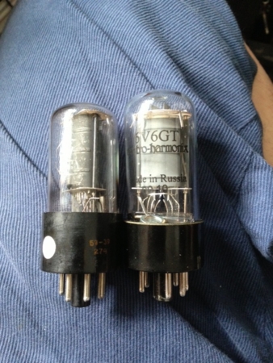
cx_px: 136
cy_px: 182
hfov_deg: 43.0
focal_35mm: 33
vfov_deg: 55.3
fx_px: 347
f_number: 2.4
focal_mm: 4.13
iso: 320
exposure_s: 1/20
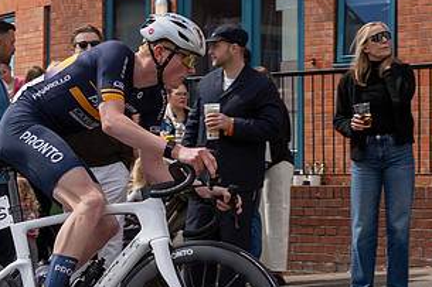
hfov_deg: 20.0
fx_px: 1223
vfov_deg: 13.4
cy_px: 136
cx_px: 197
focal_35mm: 102
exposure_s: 1/1000
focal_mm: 30
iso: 200
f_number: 5
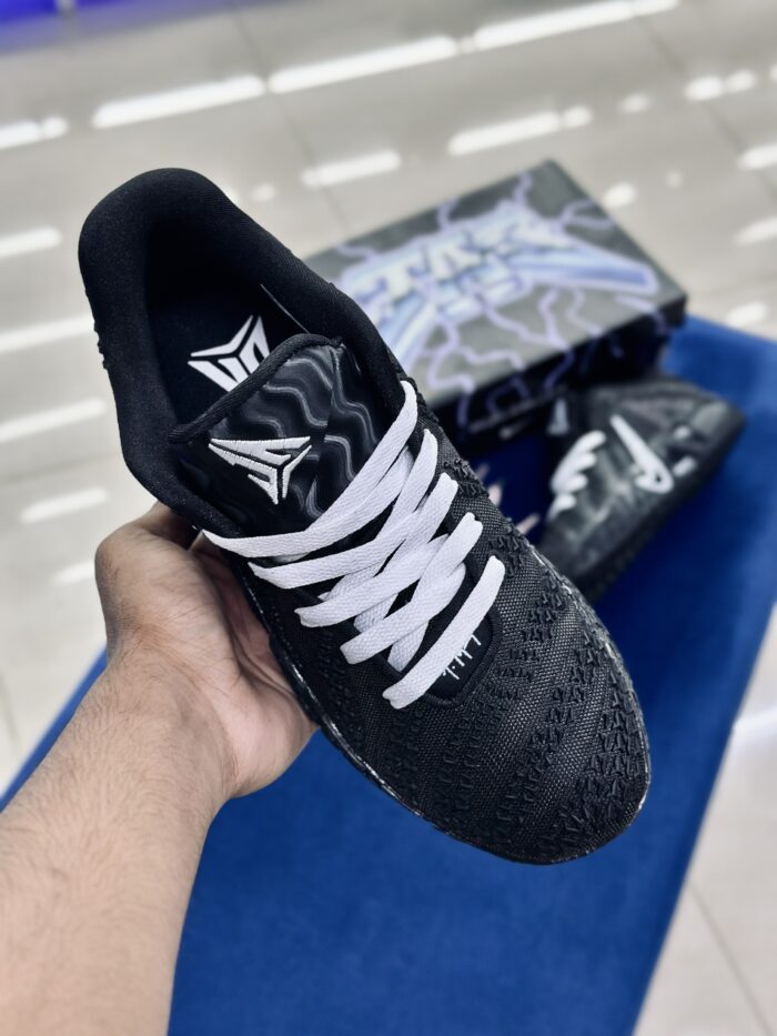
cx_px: 388
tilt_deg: -53.2
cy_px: 518
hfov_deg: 30.3
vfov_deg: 39.7
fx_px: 1436
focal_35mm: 48
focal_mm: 6.86
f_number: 1.78
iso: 100
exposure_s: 1/100
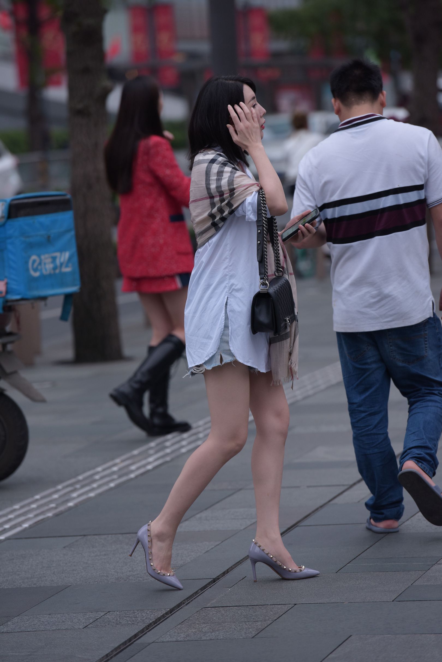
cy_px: 331
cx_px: 221
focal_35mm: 185
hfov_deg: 7.4
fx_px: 3405
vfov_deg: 11.1
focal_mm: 185
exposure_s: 1/640
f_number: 4
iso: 640
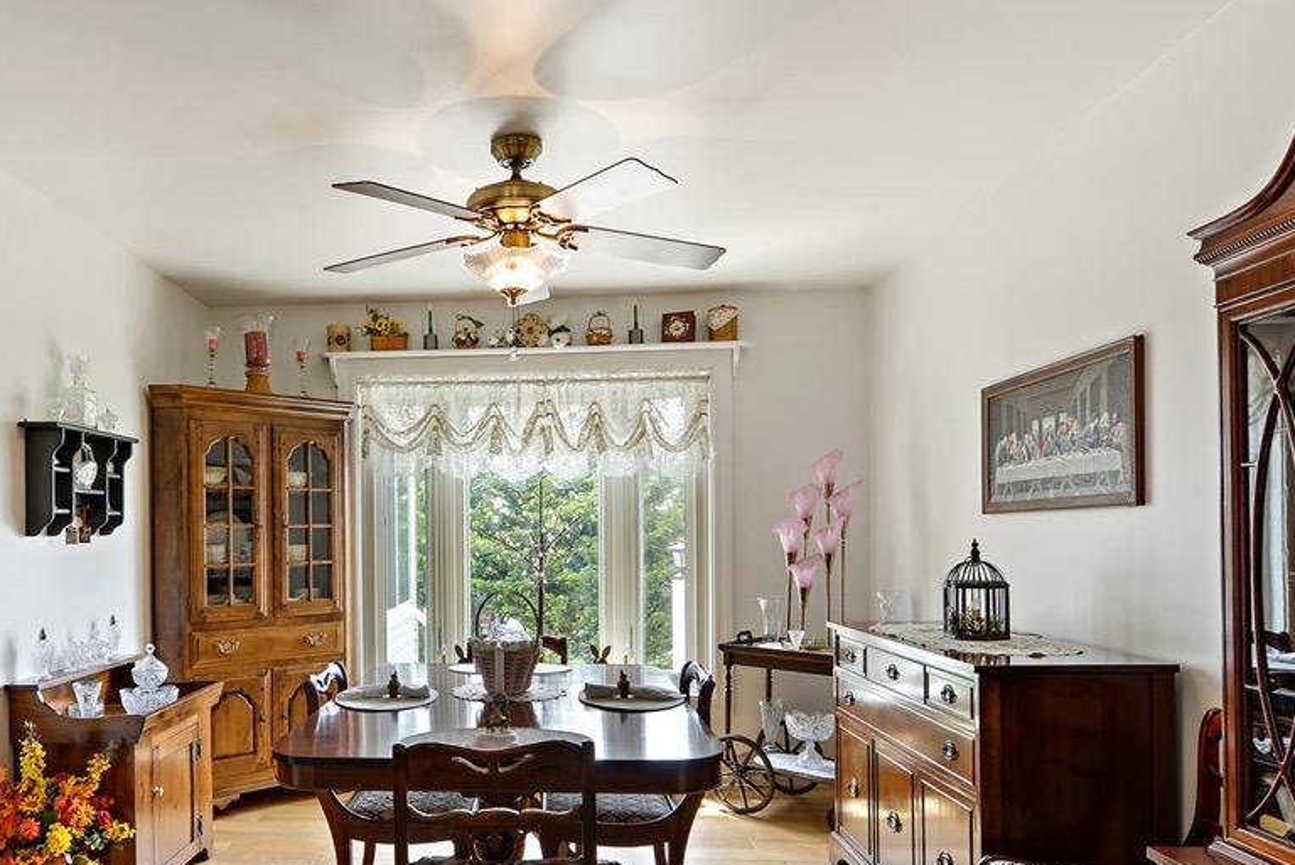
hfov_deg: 70.2
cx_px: 474
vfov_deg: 50.8
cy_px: 539
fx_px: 900
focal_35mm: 25
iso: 100
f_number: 10
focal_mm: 16
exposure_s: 1/1.25
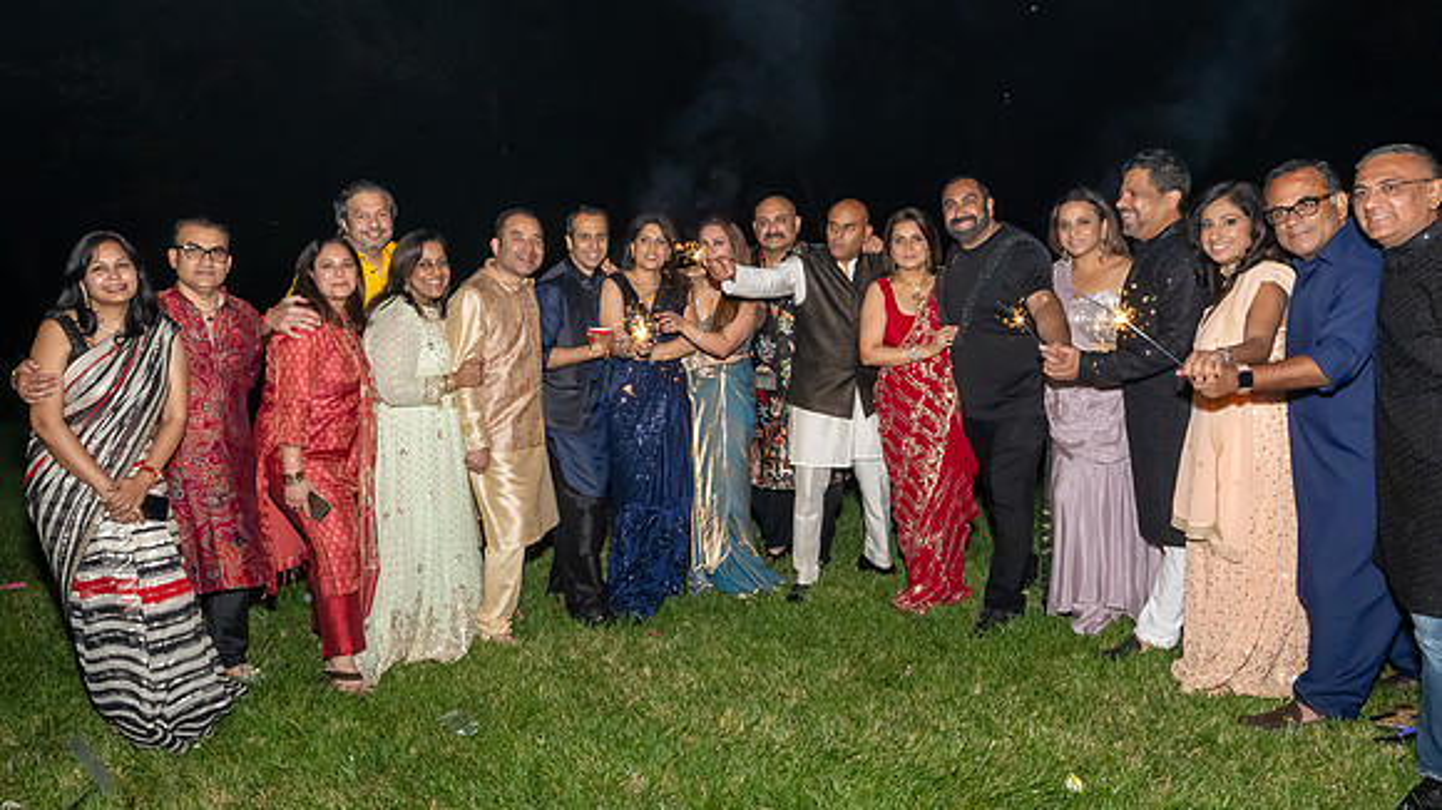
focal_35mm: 27
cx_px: 695
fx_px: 1041
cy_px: 389
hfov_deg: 69.4
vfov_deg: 42.5
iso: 1250
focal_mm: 17
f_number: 9
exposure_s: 1/250
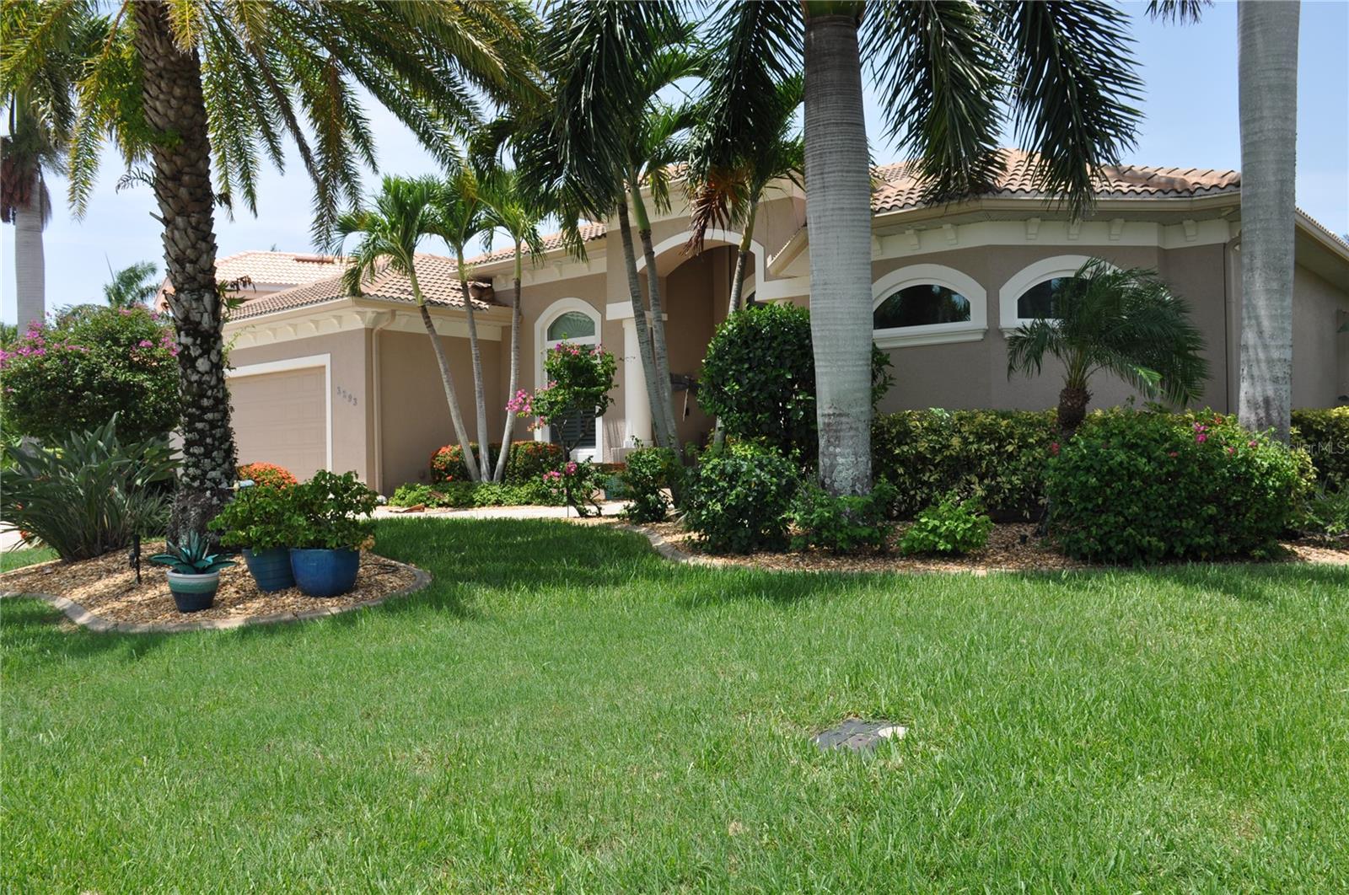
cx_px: 674
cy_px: 448
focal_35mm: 30
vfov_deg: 43.5
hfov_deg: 62.0
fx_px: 1123
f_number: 9
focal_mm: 20
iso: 200
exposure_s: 1/320
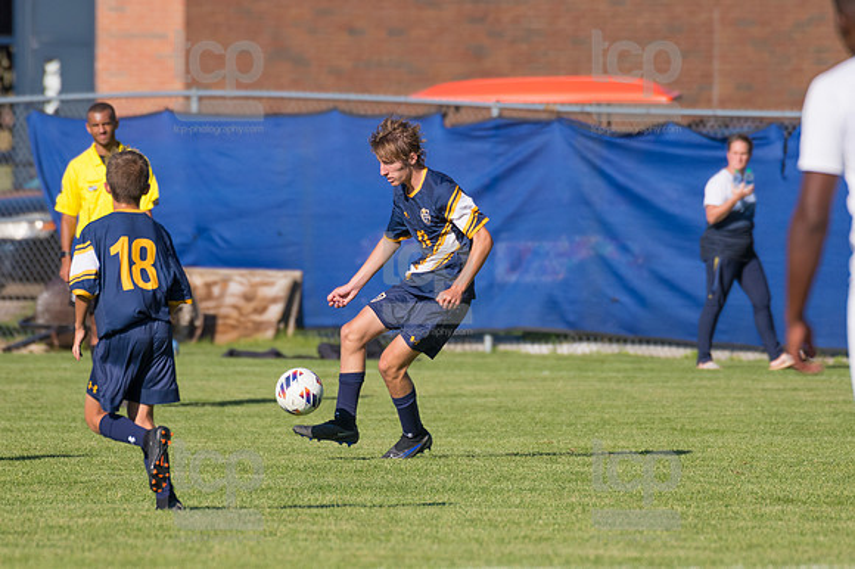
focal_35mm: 585
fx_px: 13885
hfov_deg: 3.5
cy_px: 284
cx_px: 428
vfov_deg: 2.3
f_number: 5.6
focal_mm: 390
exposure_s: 1/2000
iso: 320
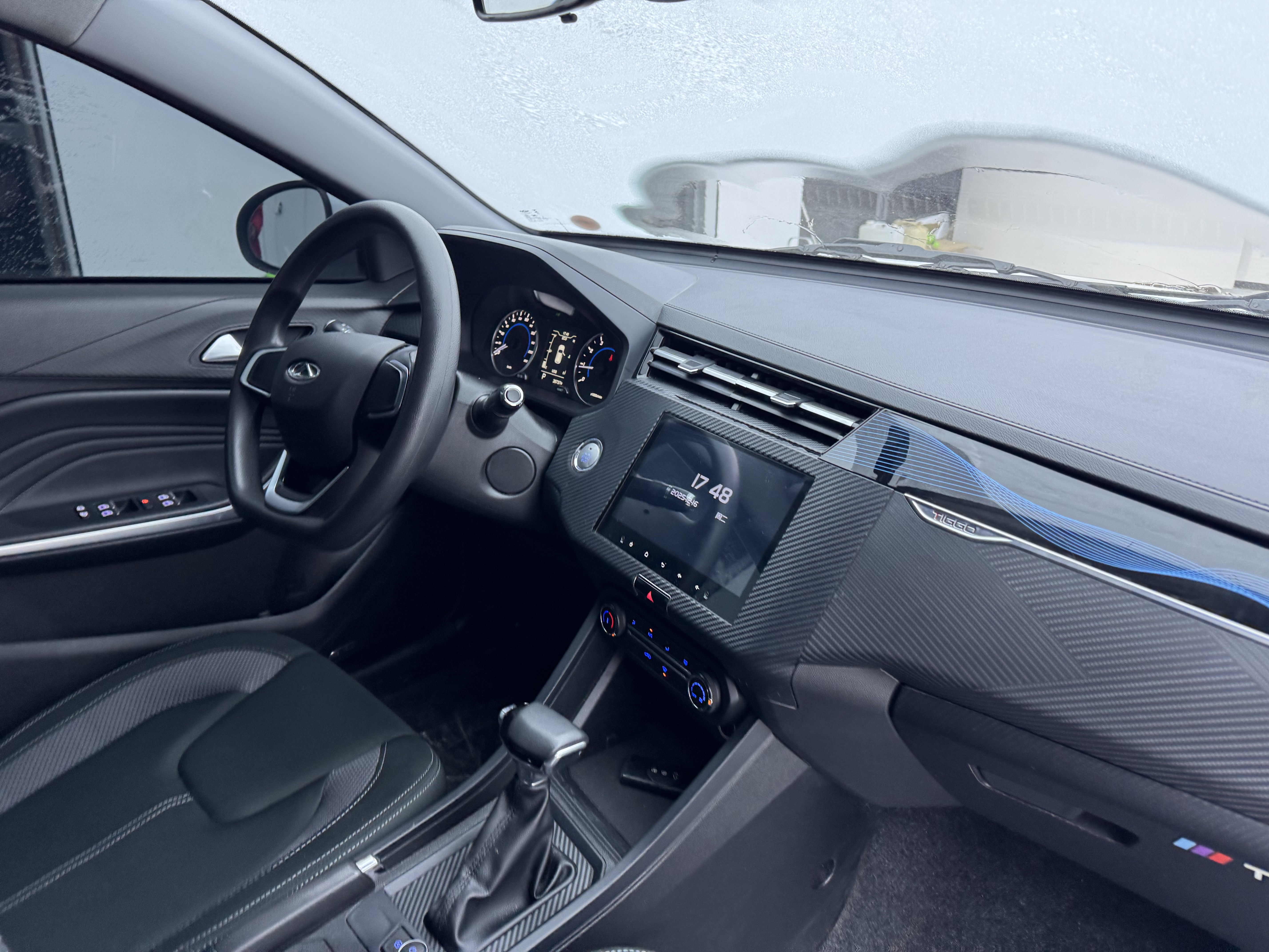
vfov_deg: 56.8
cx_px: 634
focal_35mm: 24
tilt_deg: -25.3
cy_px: 476
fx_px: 880
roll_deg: -3.8
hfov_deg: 71.6
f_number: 1.78
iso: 160
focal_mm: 6.76
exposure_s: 1/50
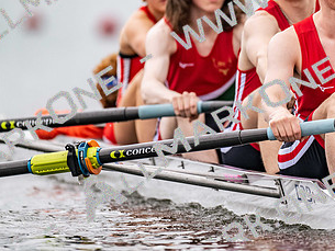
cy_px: 53
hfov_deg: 1.8
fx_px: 10621
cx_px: 306
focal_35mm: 1097
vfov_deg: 1.4
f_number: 4
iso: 720
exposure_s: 1/2500
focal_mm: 600
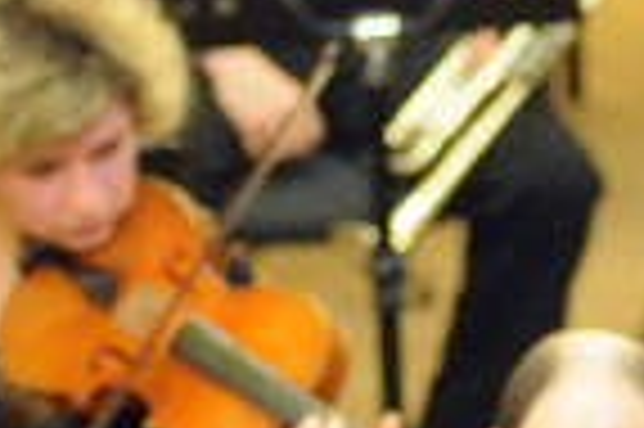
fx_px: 6616
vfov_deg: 3.7
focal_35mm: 370
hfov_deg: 5.5
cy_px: 856
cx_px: 1162
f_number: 1.6
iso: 1600
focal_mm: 55
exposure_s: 1/60
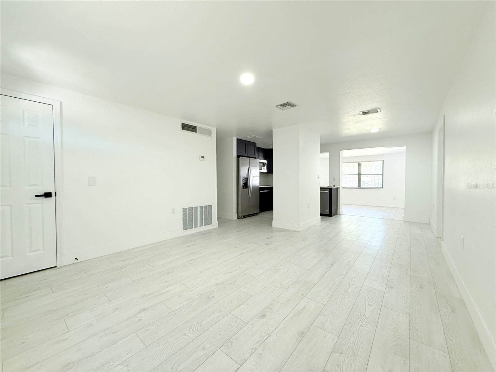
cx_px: 248
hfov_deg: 102.1
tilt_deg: -0.3
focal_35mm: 14
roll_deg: +0.1
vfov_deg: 85.7
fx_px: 201
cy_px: 186
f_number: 2.2
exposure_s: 1/120
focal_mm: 2.22
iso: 250
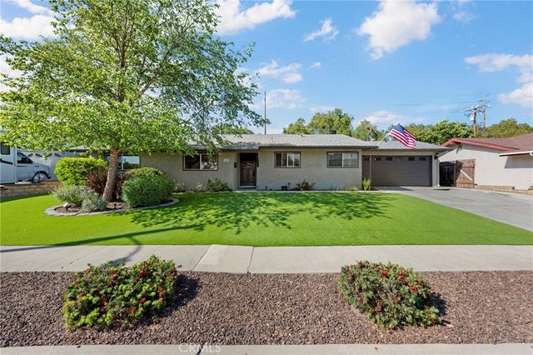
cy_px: 178
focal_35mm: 14
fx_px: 207
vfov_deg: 81.1
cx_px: 266
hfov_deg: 104.3
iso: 200
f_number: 9.5
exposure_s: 1/350
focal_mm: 14
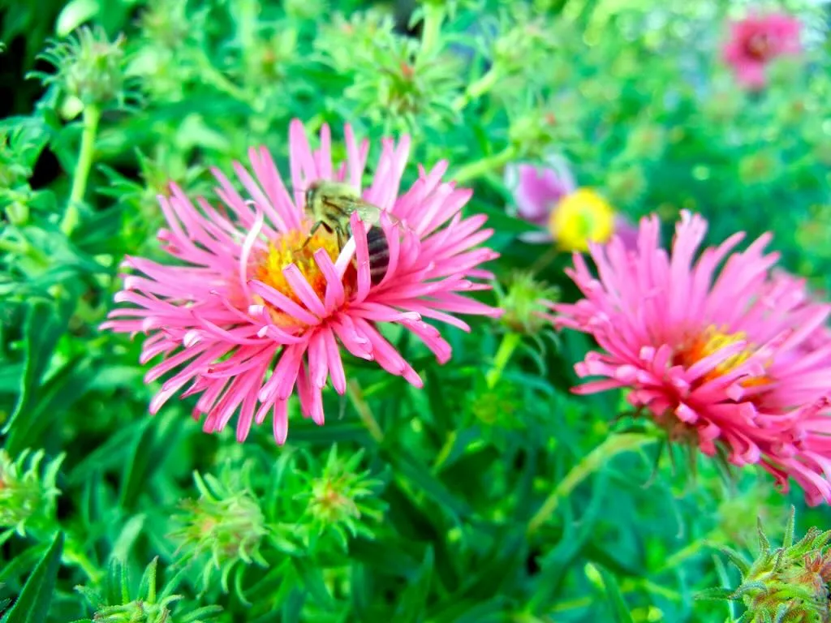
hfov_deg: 60.0
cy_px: 312
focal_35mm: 30
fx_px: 720
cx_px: 416
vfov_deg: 46.8
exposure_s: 1/108
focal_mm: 5.4
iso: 160
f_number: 3.5
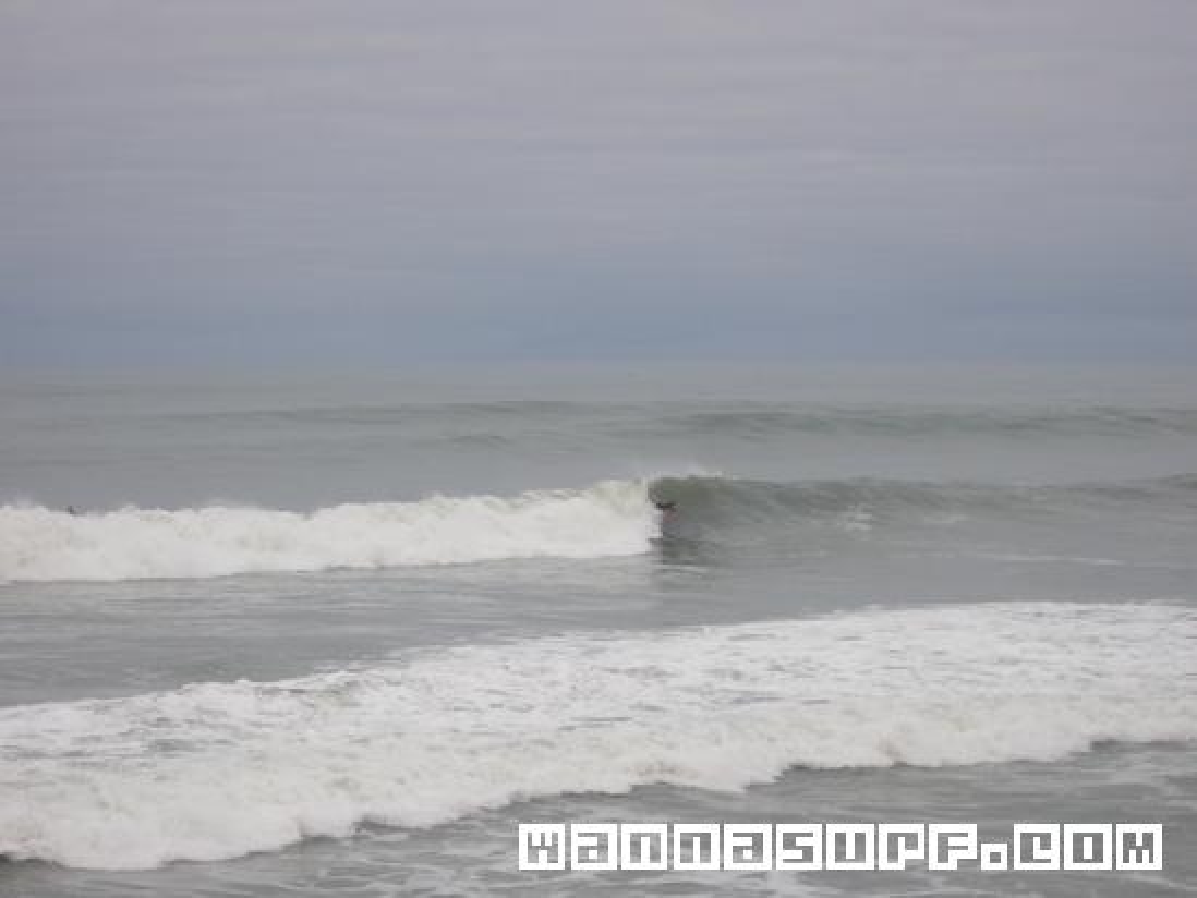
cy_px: 449
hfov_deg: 18.7
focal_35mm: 105
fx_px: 3632
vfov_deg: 14.1
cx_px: 598
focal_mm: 17.4
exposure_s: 1/60
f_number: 4.8
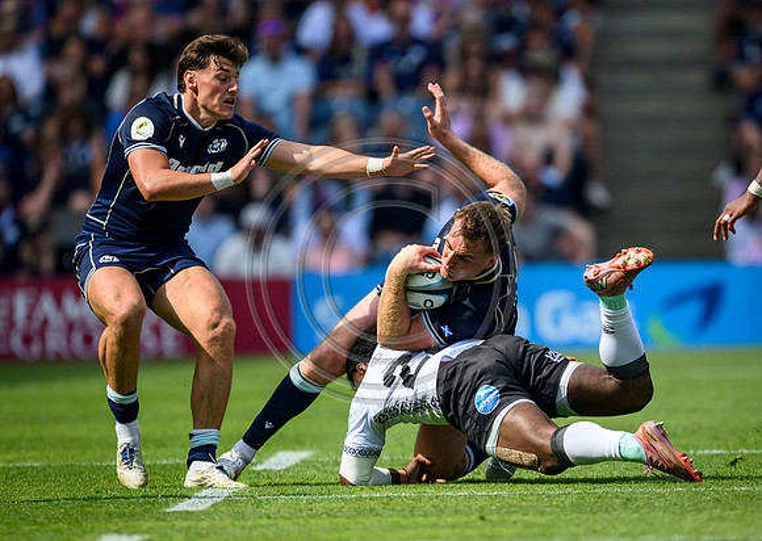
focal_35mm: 978
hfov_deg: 2.1
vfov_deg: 1.5
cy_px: 315
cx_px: 590
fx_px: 21131
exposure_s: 1/3200
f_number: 4
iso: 500
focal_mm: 560
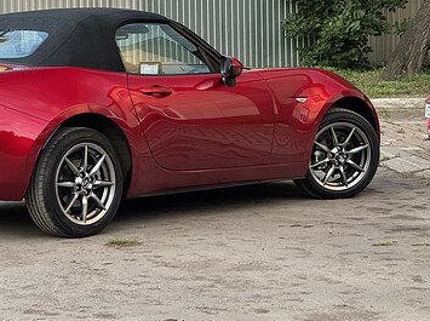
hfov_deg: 16.5
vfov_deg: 12.4
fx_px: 1476
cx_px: 101
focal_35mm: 119
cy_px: 98
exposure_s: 1/99
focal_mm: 9
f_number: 2.8
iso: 160
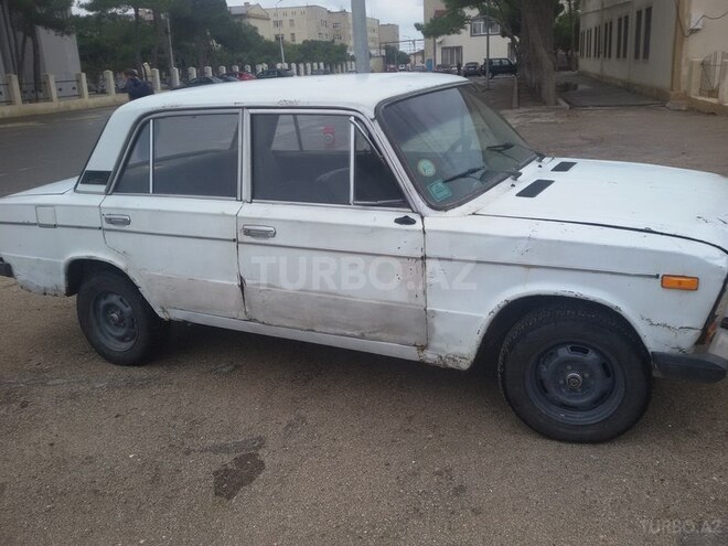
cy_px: 273
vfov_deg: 45.4
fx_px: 652
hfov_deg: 58.4
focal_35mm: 31
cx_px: 364
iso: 40
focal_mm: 2.93
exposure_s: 1/226
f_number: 2.4
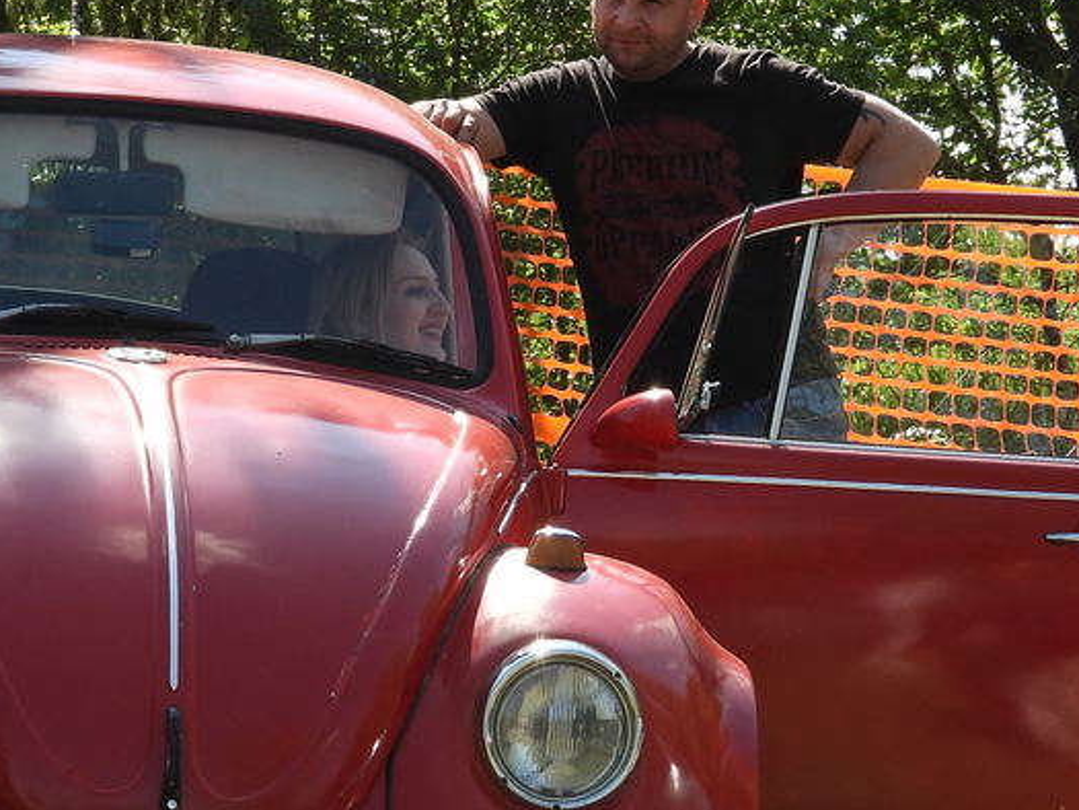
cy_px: 337
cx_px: 292
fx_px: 7483
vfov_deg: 6.2
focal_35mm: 240
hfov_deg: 8.2
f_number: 4
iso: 100
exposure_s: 1/400
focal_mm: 18.9
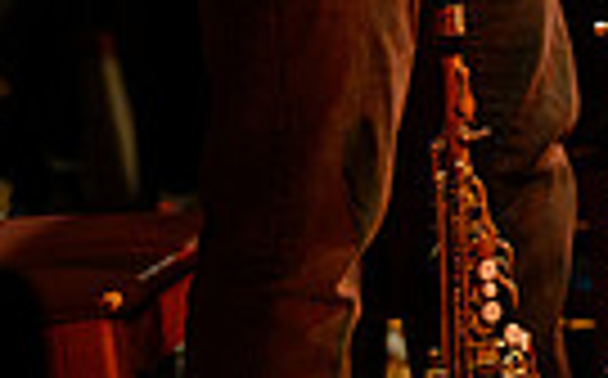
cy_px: -405
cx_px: 583
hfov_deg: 5.6
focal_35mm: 374
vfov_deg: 3.5
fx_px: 6189
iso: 6400
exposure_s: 1/400
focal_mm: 110
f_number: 2.8
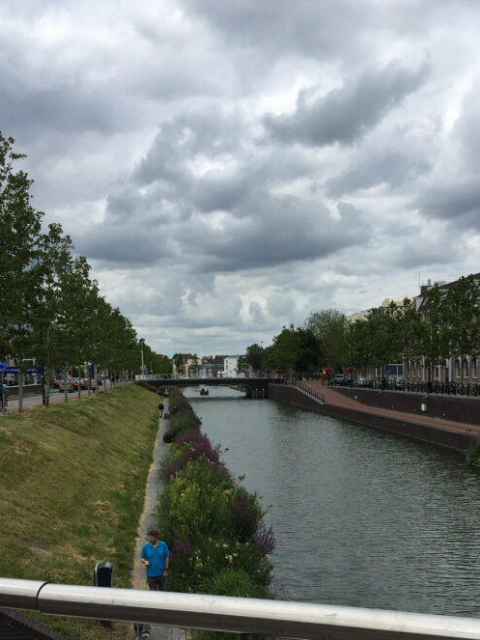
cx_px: 272
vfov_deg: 44.0
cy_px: 436
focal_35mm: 42
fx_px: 777
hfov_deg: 34.3
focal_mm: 4.15
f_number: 2.2
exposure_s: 1/1451
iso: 25
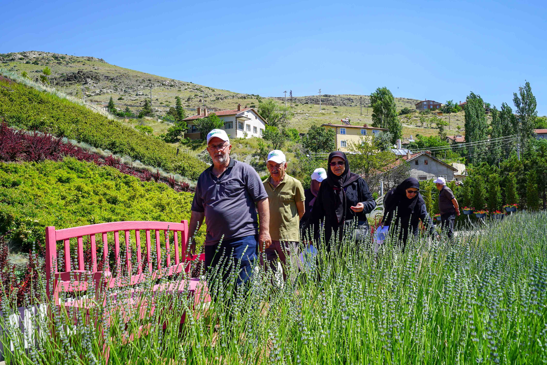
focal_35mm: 35
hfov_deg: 54.4
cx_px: 274
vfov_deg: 37.9
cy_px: 182
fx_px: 532
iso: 100
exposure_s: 1/80
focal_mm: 35
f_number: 14
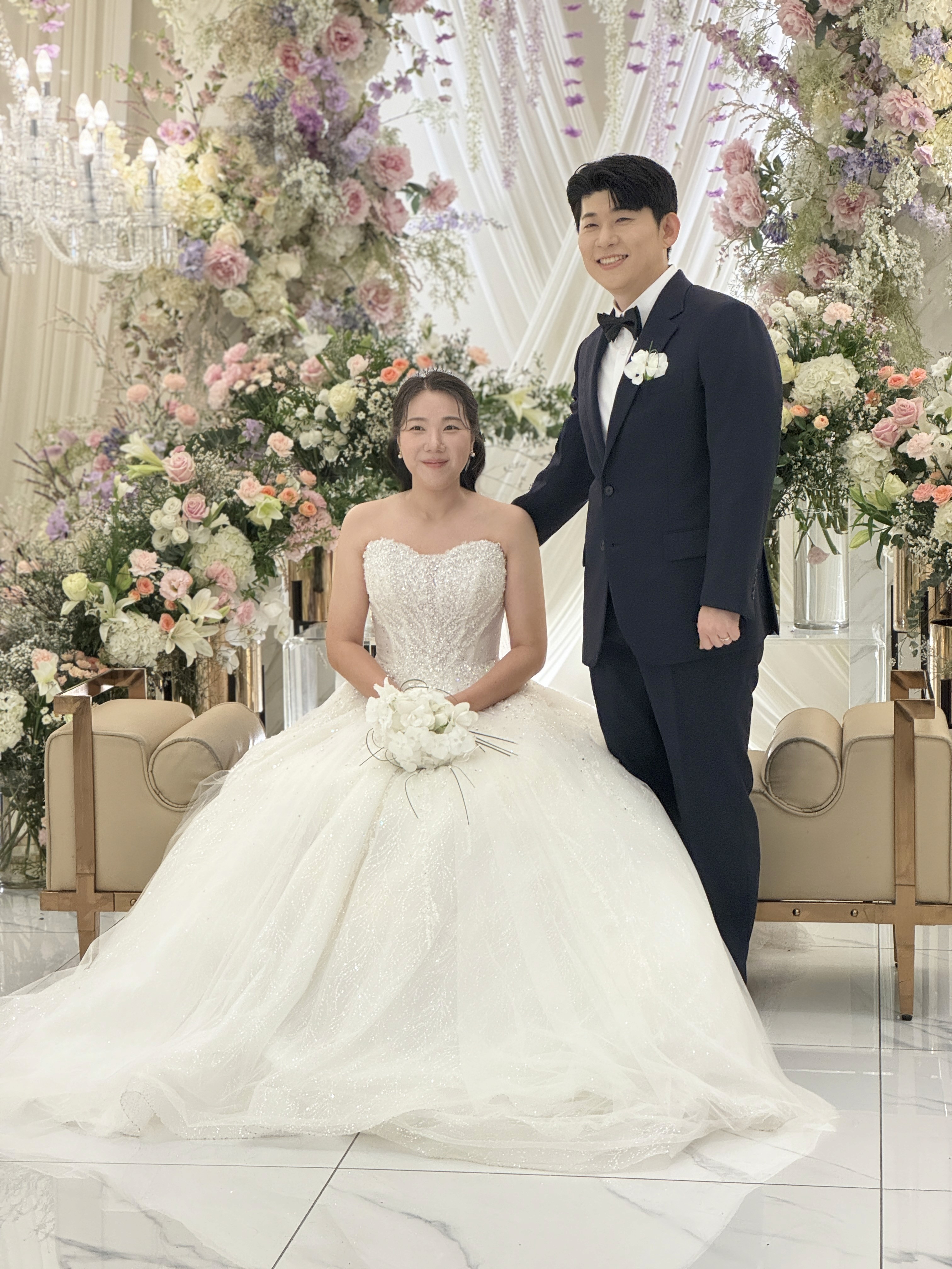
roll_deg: +1.6
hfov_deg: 19.1
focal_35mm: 77
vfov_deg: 25.3
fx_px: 2824
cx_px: 476
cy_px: 634
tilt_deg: -4.6
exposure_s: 1/120
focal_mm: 9
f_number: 2.8
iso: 200
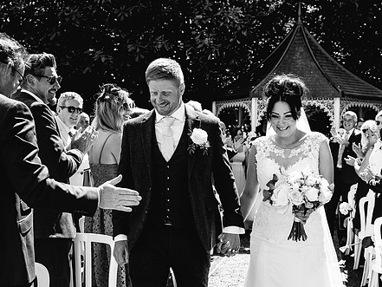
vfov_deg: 27.5
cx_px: 247
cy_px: 157
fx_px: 585
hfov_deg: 35.9
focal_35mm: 53
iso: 200
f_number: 5
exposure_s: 1/640
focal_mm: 40
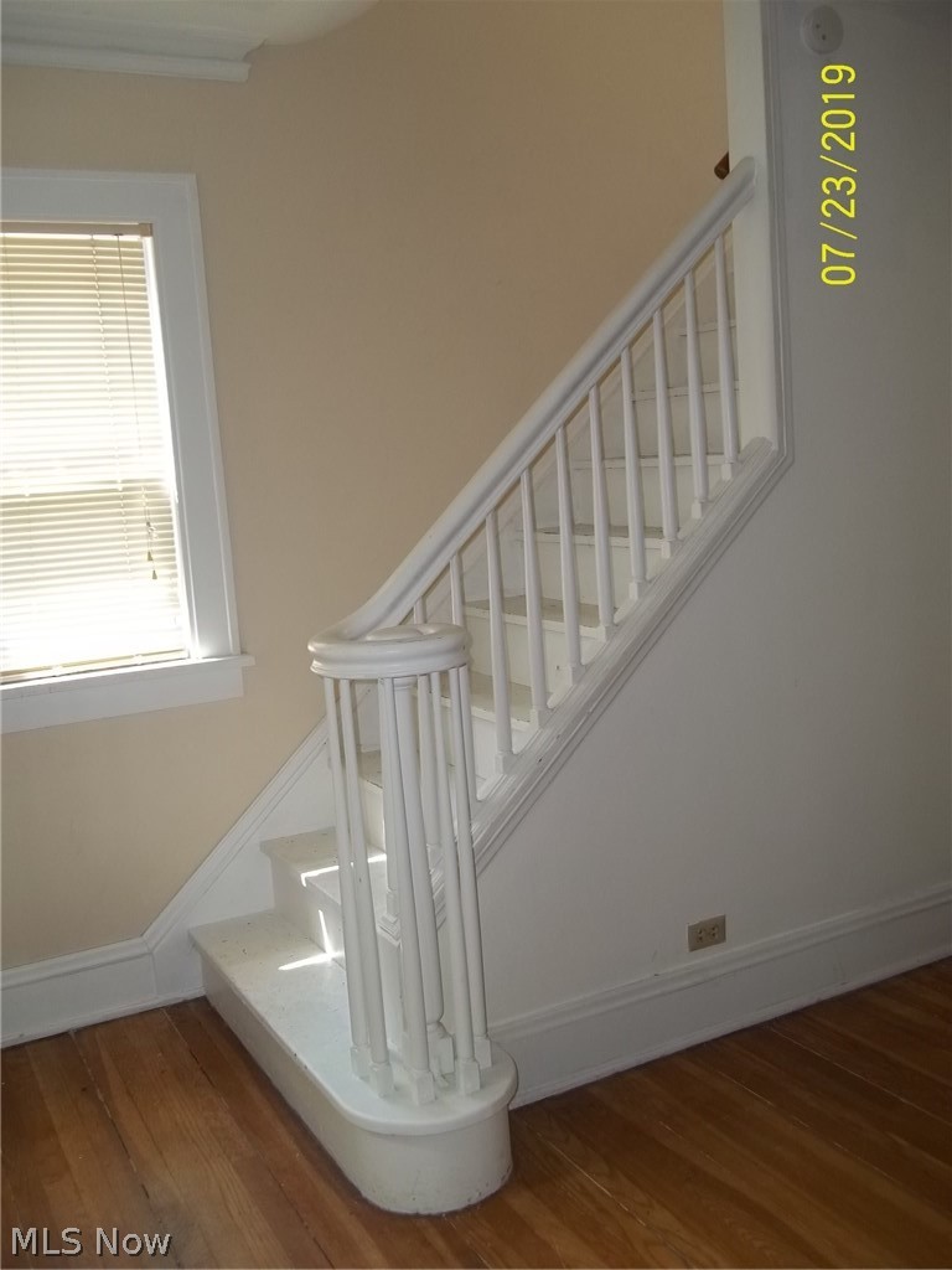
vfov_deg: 56.8
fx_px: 1173
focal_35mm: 32
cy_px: 635
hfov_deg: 44.2
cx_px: 476
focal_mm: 5.7
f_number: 2.9
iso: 64
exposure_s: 1/30
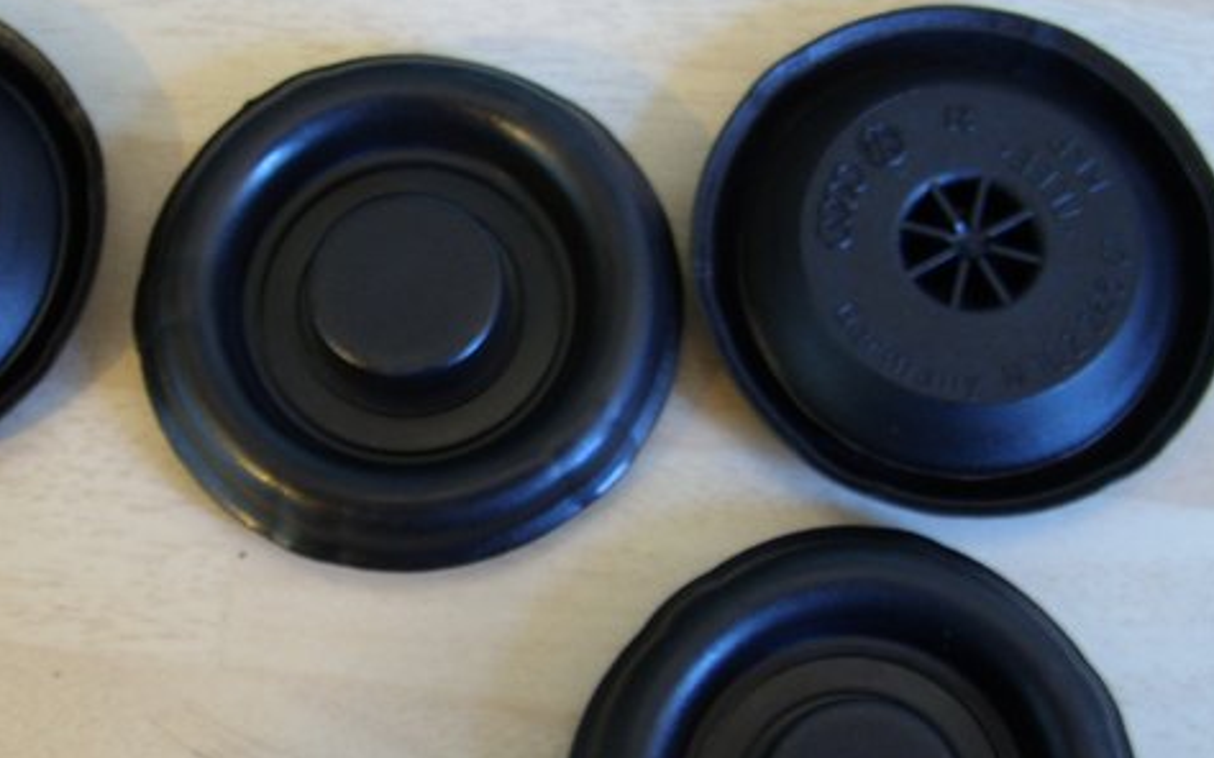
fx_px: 2249
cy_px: 469
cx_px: 489
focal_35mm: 68
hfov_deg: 30.1
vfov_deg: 19.1
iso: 50
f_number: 2.8
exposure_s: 1/2.5
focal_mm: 7.8
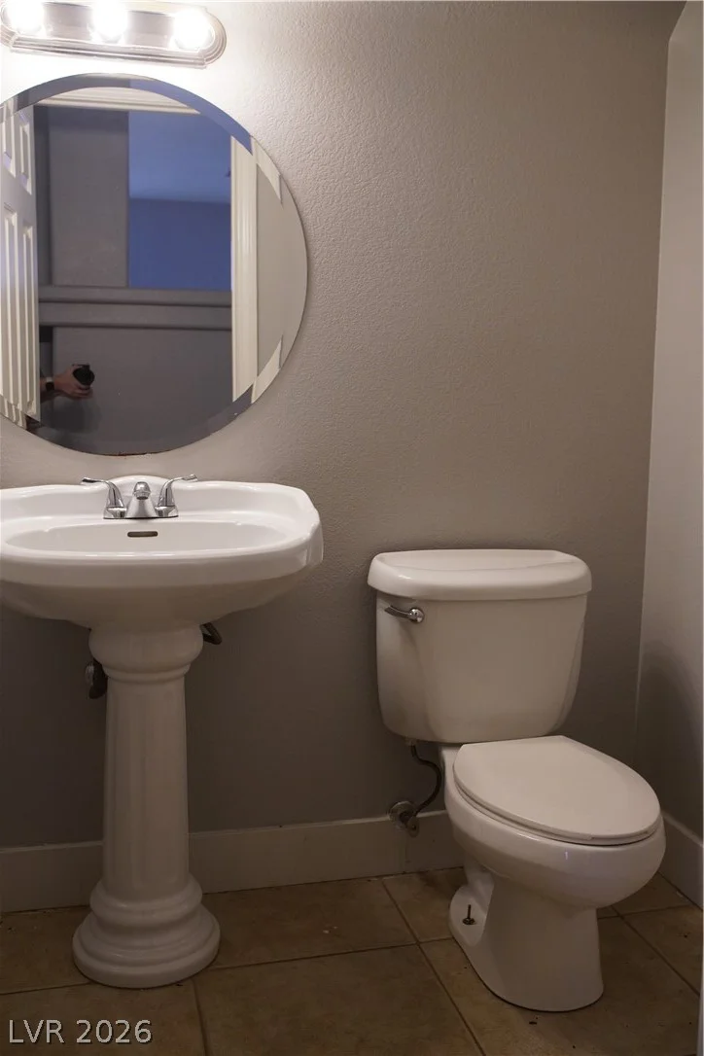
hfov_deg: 38.4
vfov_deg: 55.1
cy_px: 528
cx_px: 352
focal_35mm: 34
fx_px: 1012
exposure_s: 1/160
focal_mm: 23
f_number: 4
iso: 1000
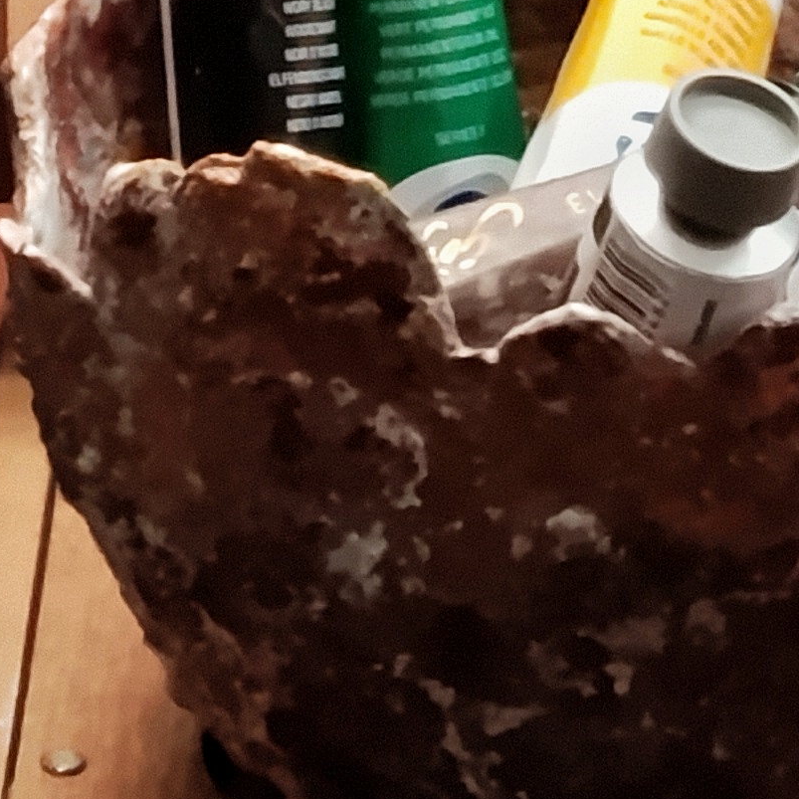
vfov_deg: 5.3
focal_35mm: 317
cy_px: -1113
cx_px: 604
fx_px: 8278
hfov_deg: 5.5
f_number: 1.7
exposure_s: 1/50
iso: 800
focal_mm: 5.24
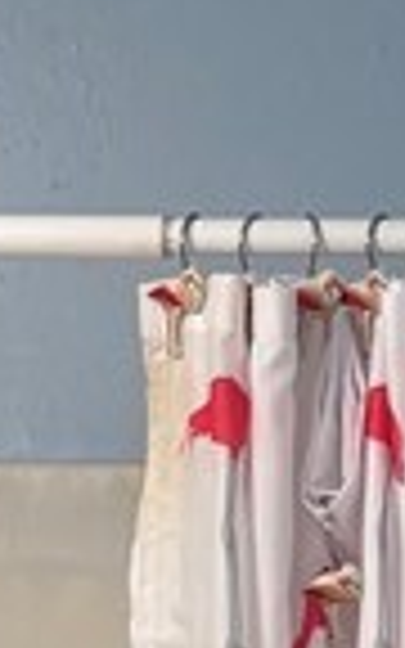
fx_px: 3461
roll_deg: -0.8
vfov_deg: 9.5
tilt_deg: -12.9
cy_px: 1557
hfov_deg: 6.7
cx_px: 148
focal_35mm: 196
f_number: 1.6
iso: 80
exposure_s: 1/60
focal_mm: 5.96
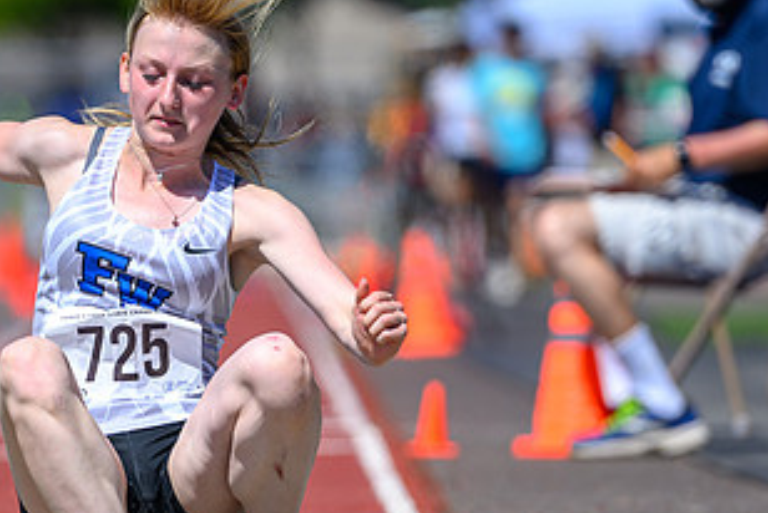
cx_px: 186
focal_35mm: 556
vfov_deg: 2.5
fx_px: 11872
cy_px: 301
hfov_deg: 3.7
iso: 140
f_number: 2.8
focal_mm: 200
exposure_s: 1/2500
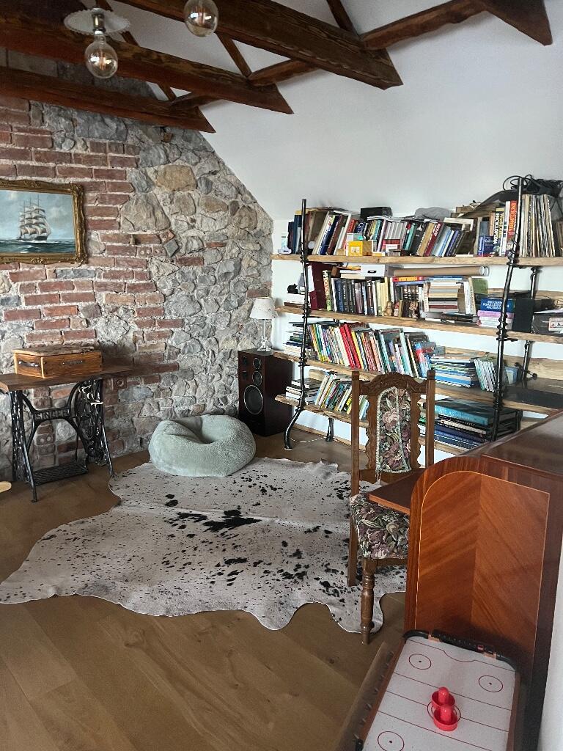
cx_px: 282
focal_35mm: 26
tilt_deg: -12.9
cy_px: 376
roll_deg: -2.3
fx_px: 564
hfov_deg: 53.1
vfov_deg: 67.3
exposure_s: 1/50
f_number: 1.5
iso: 500
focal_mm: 5.7
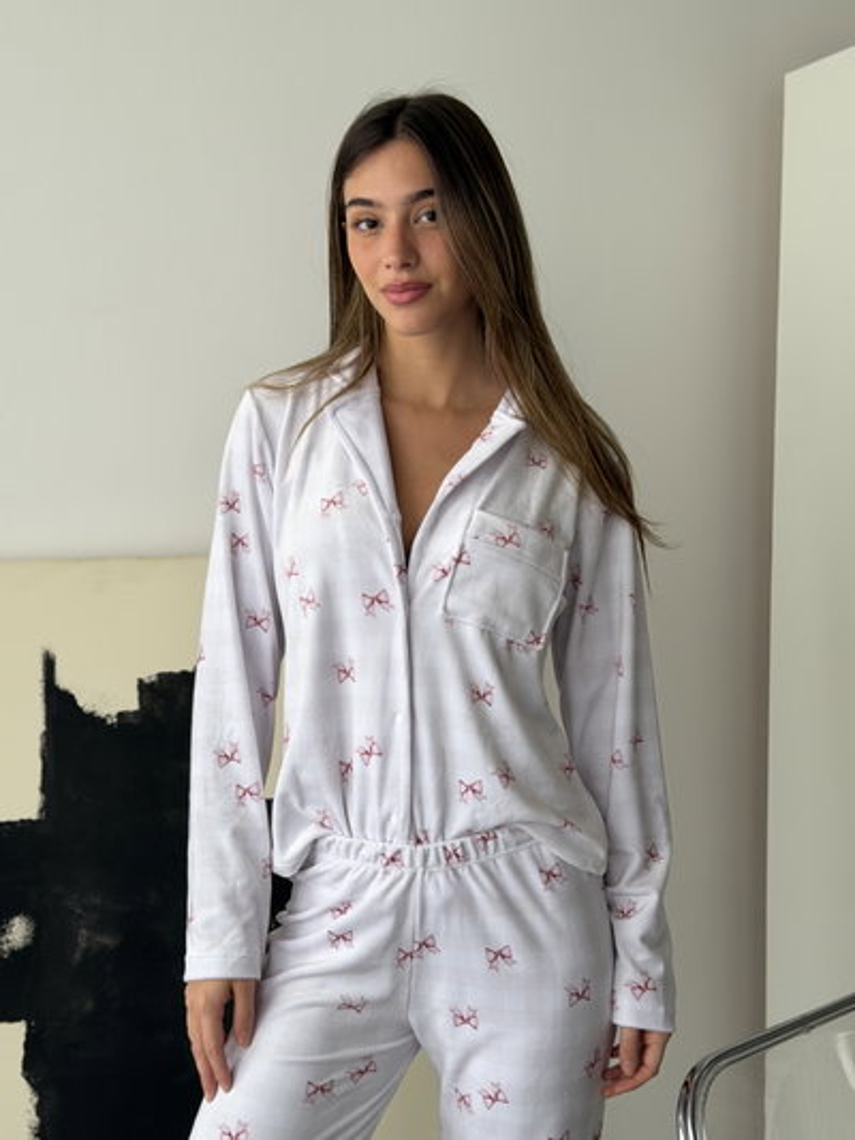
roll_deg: +0.3
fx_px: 1580
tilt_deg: -5.3
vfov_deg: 39.6
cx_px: 428
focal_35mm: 48
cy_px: 570
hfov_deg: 30.3
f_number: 1.78
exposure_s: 1/60
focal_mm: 6.76
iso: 100
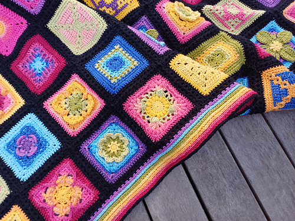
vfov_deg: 54.9
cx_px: 148
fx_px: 213
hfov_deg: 69.4
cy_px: 110
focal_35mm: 25
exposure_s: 1/100
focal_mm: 4.65
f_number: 1.8
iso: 64
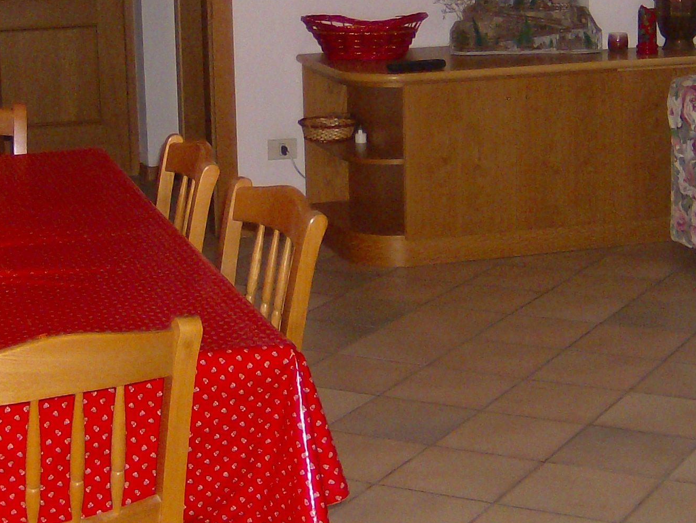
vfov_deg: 17.8
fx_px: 1670
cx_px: 327
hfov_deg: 23.5
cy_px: 188
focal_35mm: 83
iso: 200
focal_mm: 6
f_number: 2.8
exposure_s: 1/60
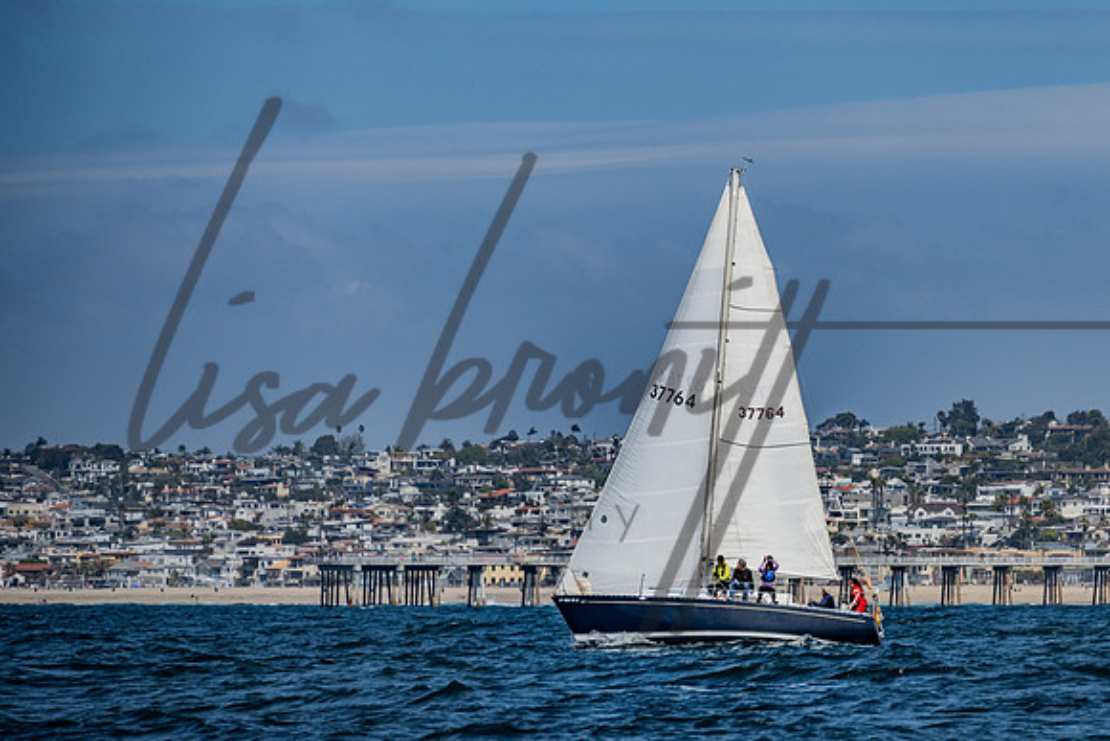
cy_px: 304
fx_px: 8229
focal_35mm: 267
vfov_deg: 5.2
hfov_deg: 7.7
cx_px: 725
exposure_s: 1/3200
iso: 200
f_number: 6.3
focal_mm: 200
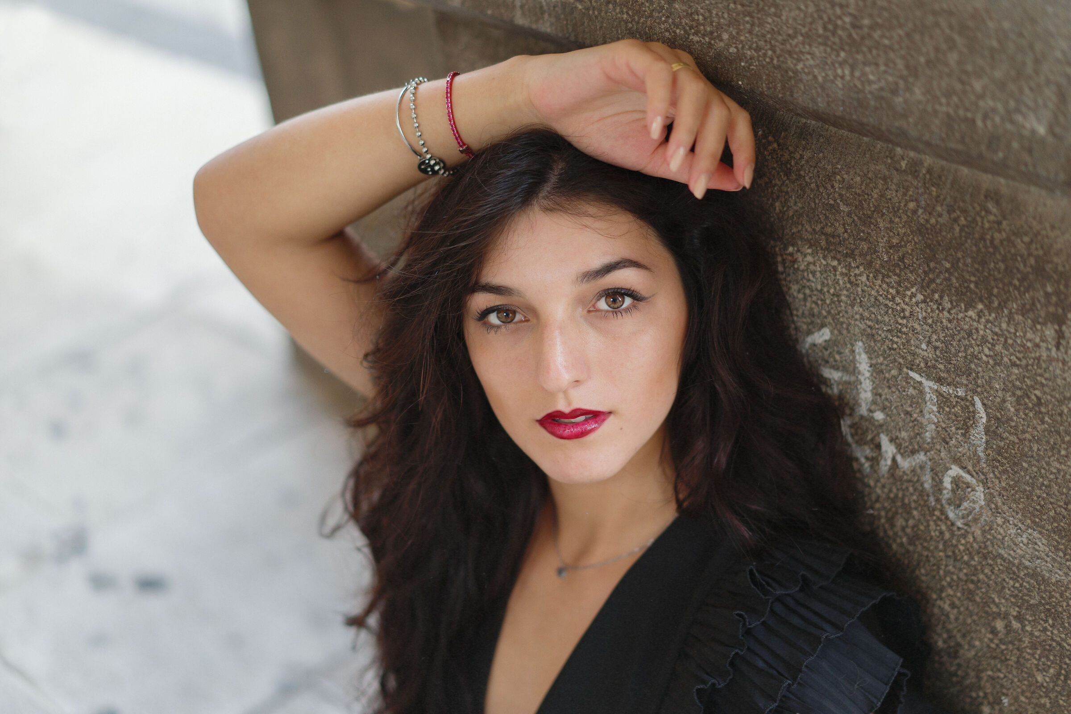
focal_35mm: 55
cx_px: 536
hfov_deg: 36.2
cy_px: 357
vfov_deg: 24.6
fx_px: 1636
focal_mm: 55
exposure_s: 1/125
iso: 200
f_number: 1.8
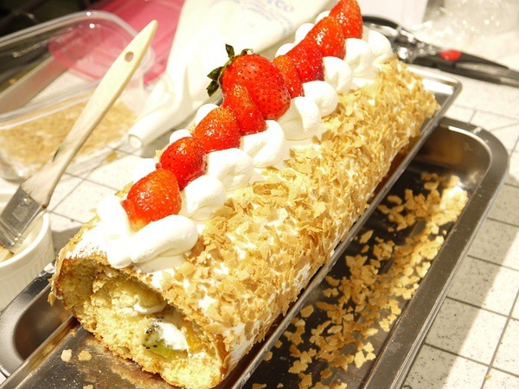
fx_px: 840
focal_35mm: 56
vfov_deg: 26.1
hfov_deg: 34.3
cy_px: 194
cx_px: 260
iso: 320
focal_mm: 28
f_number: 4.8
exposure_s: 1/60
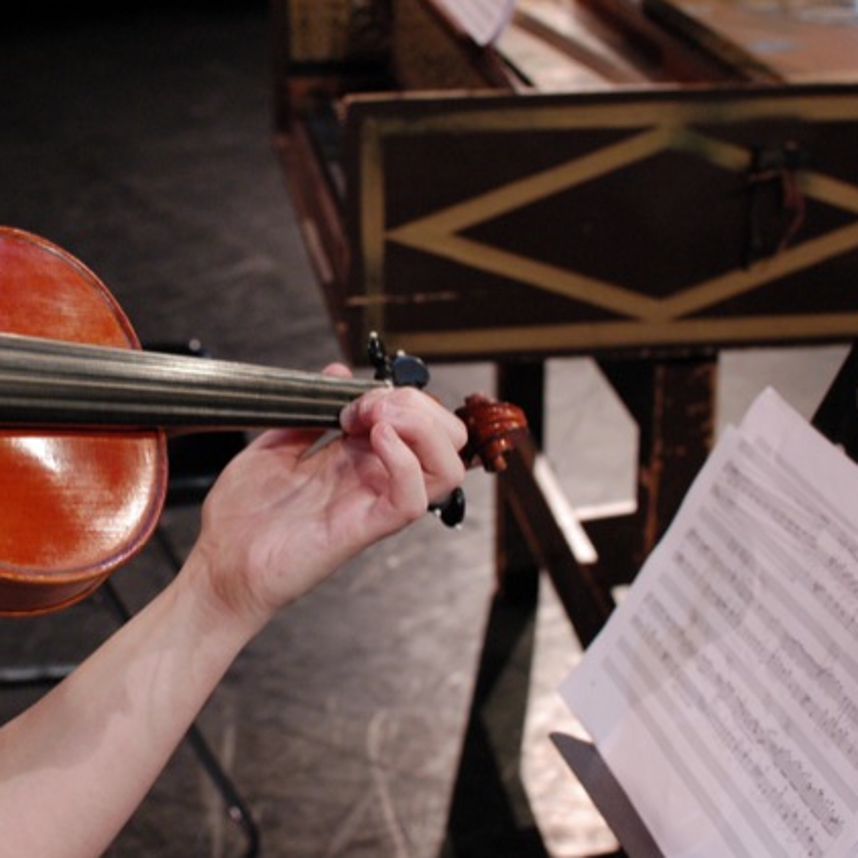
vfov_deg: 25.5
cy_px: 430
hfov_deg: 25.2
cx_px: 222
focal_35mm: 68
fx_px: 1897
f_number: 5.6
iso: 1600
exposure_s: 1/125
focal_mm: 35
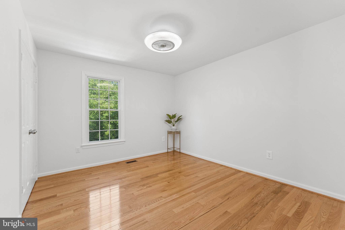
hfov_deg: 100.4
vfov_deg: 77.3
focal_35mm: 15
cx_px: 172
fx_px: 144
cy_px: 115
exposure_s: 1/100
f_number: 7.1
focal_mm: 15
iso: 1250
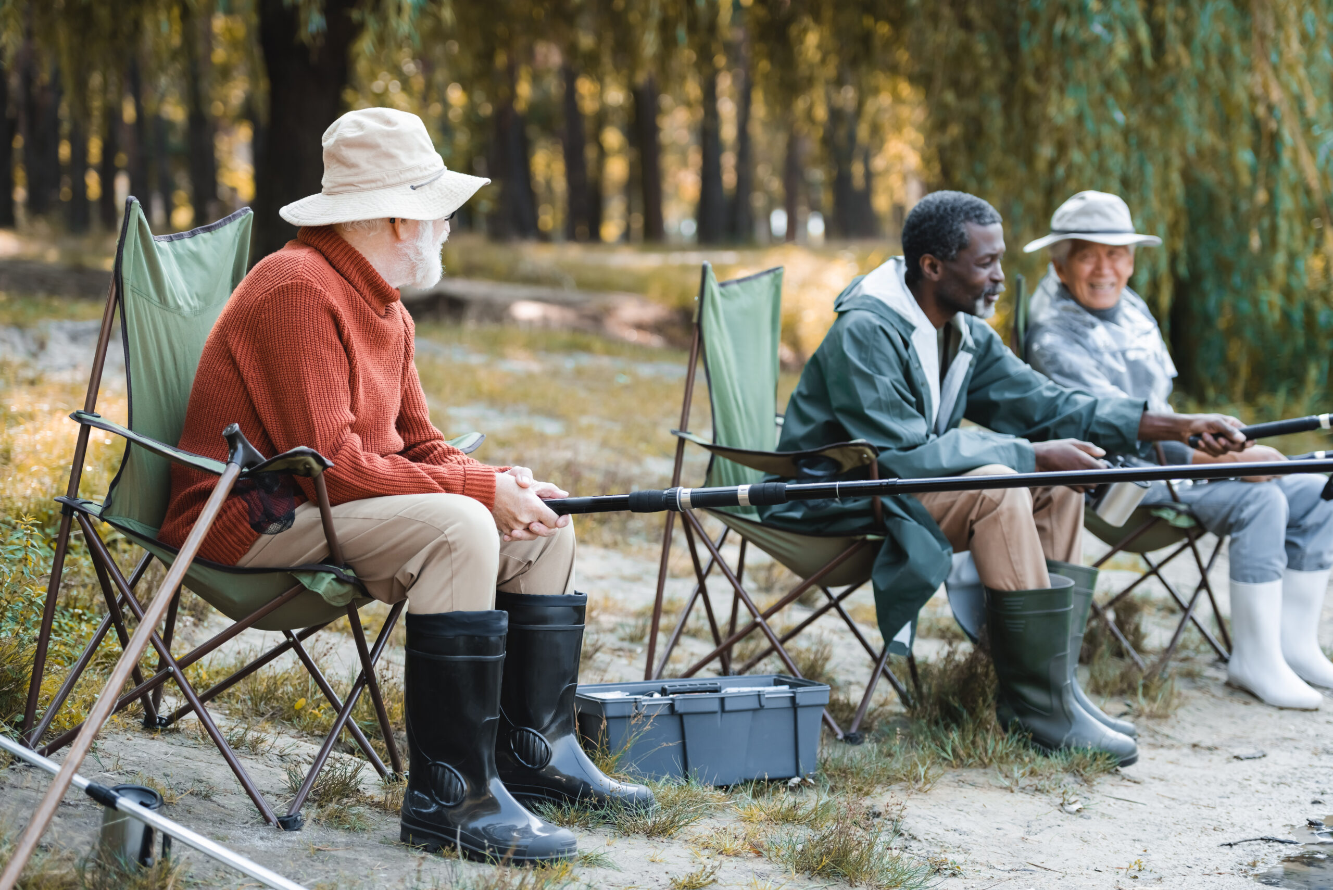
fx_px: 2889
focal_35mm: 78
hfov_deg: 26.0
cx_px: 666
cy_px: 445
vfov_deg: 17.5
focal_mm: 78
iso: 200
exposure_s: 1/500
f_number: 2.8
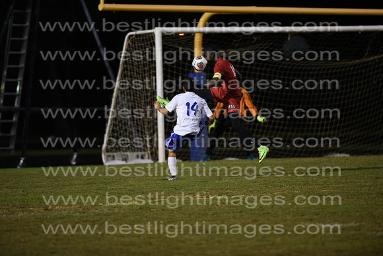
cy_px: 128
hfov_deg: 6.9
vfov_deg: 4.6
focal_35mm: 300
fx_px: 3192
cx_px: 192
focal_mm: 300
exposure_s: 1/800
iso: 8000
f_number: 3.2
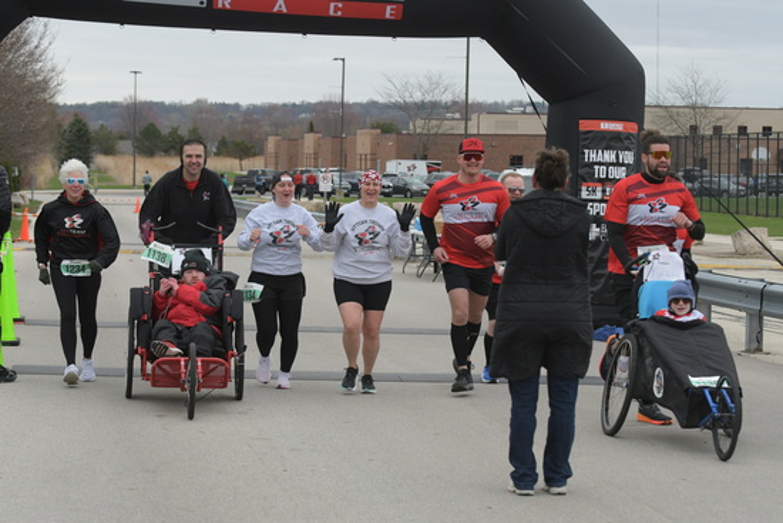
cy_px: 262
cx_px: 392
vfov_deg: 13.0
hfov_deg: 19.5
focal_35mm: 105
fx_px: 2284
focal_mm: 70
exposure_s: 1/1000
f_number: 4.5
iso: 1400
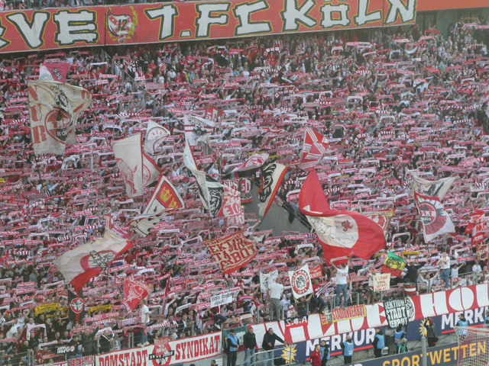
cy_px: 183
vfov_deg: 9.3
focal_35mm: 160
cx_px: 244
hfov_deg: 12.3
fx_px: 2260
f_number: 5.5
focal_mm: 28.7
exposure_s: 1/125
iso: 400
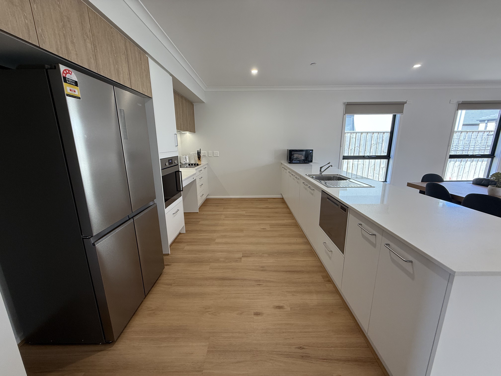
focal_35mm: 14
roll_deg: +0.4
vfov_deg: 85.7
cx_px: 250
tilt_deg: -13.0
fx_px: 203
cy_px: 188
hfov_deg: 102.1
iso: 125
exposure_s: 1/100
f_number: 2.2
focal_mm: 2.22
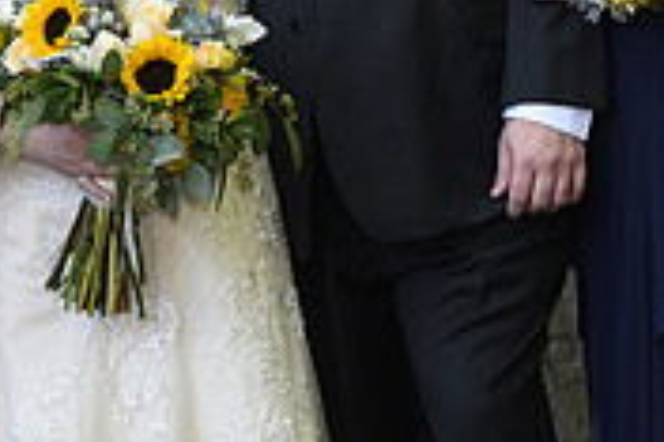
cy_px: -55
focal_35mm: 280
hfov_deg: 7.4
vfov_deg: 4.9
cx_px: 208
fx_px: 5160
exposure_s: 1/200
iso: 500
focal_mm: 85
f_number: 4.5
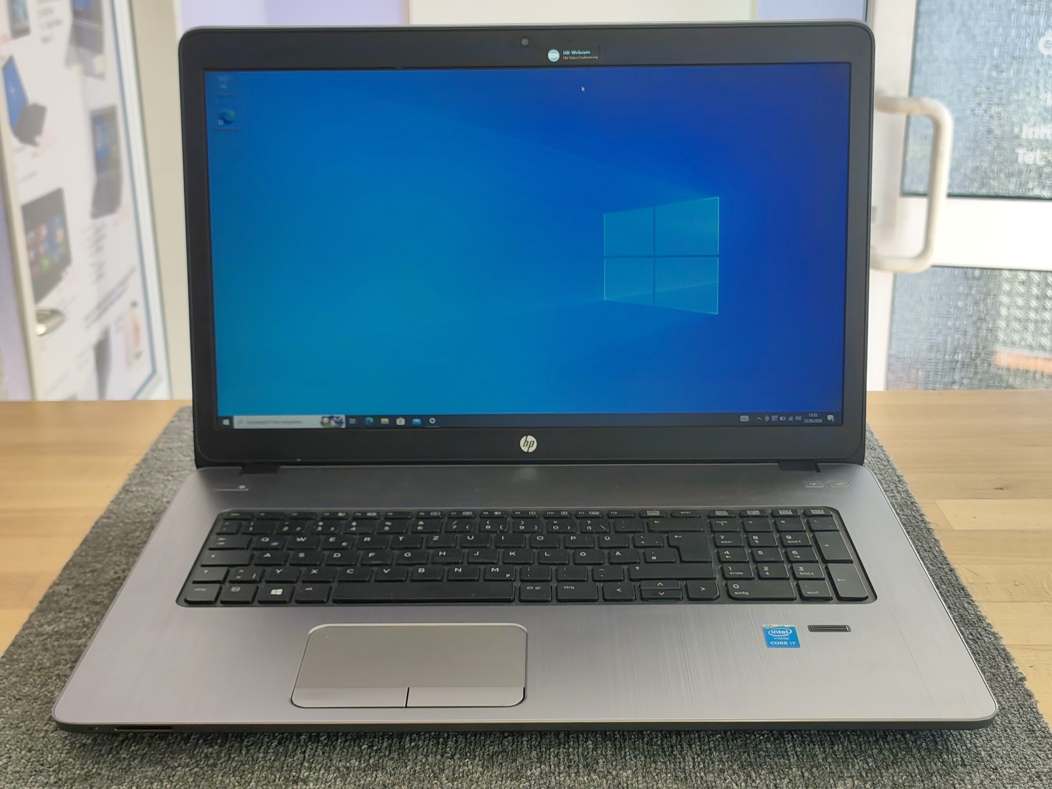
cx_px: 526
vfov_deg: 31.5
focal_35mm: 46
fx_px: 1398
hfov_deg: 41.2
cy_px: 394
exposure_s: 1/100
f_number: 1.7
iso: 160
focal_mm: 6.07
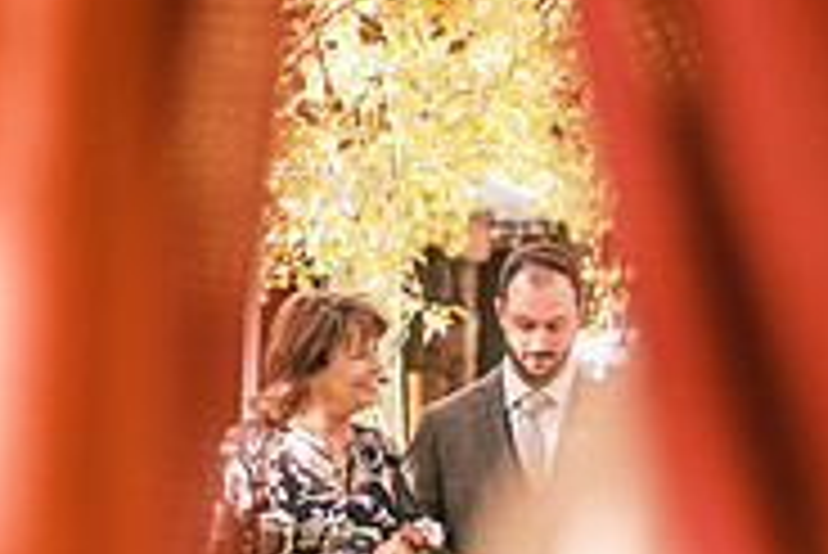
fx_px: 9851
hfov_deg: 4.8
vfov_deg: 3.2
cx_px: 423
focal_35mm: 428
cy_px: 439
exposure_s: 1/500
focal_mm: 90.6
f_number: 2.8
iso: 400
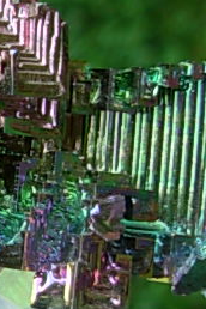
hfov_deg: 8.3
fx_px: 1347
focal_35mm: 157
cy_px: 210
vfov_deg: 13.1
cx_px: -225
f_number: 2.9
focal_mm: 6.3
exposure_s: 1/192
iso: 50
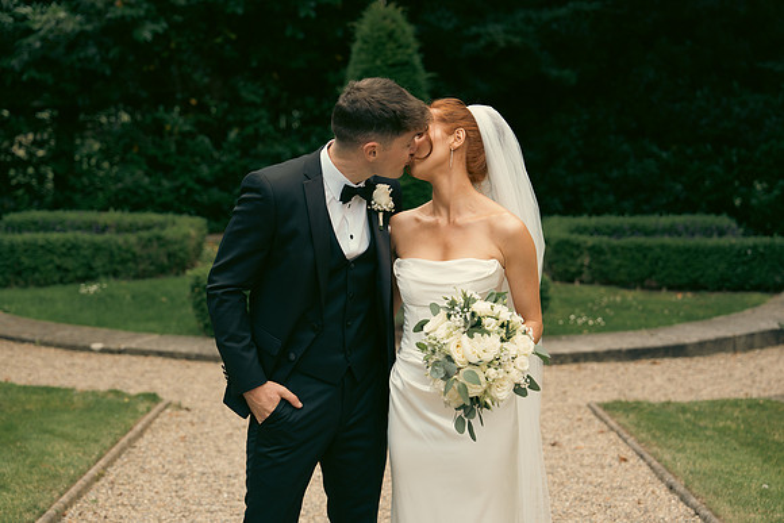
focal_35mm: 70
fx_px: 1525
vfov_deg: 19.5
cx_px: 392
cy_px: 262
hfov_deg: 28.8
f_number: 3.5
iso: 50
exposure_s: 1/160
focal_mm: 70
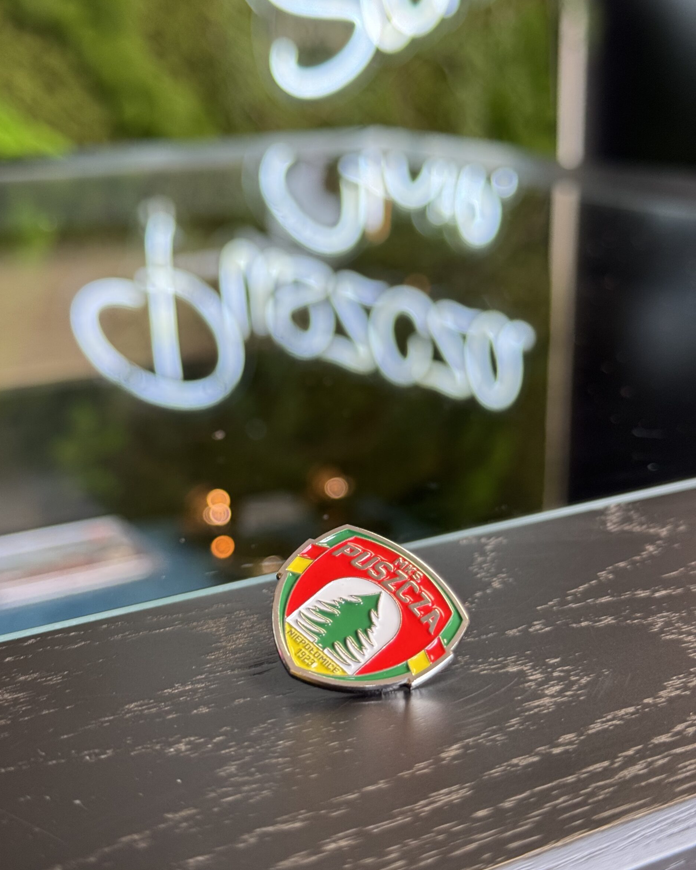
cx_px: 341
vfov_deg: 36.7
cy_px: 425
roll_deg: +1.2
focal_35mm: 51
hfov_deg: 29.7
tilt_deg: -16.4
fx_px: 1313
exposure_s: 1/52
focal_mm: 6.76
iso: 125
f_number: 1.78
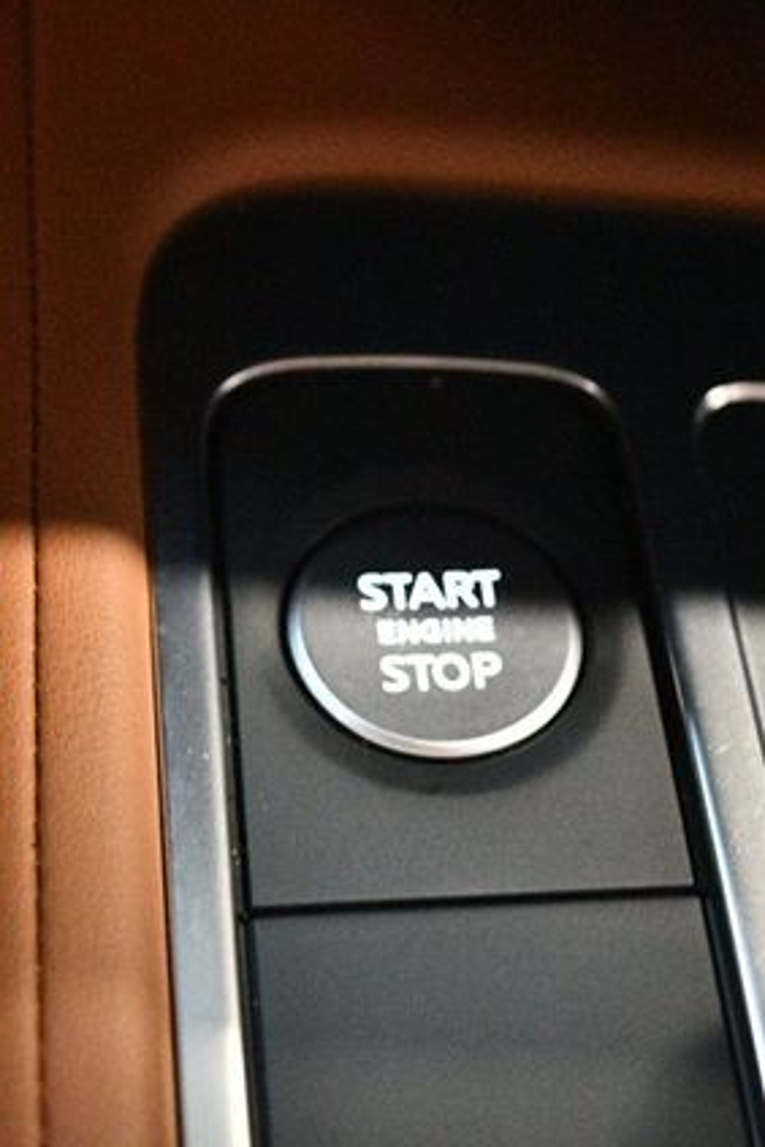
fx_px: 2072
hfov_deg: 20.9
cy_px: 575
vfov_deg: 31.0
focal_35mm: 65
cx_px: 404
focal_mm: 29
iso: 12800
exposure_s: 1/50
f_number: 4.5
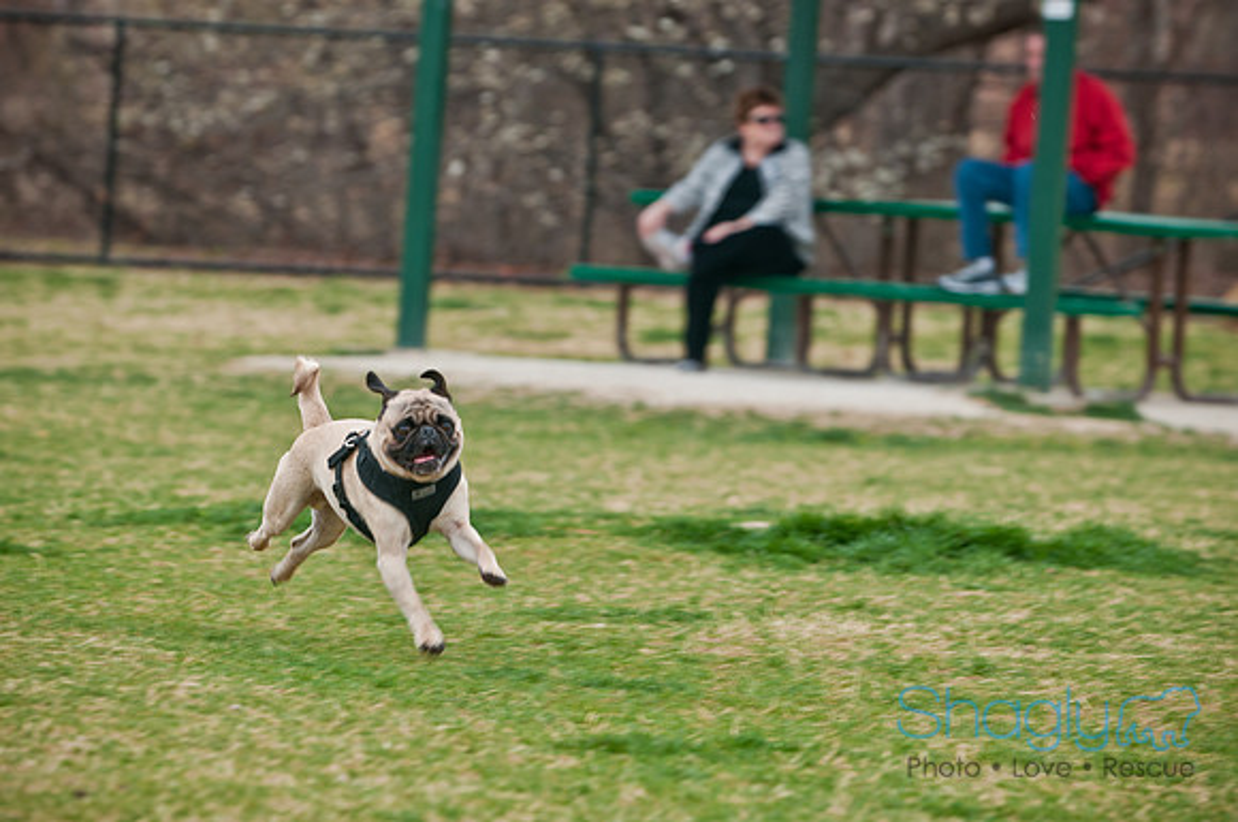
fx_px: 6954
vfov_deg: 6.8
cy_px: 411
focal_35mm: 202
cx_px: 619
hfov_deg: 10.2
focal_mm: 135
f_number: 5
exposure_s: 1/250
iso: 200
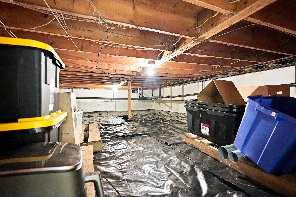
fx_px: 132
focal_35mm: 16
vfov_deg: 73.8
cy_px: 98
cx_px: 148
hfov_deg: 96.7
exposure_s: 1/60
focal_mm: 16
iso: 6400
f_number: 4
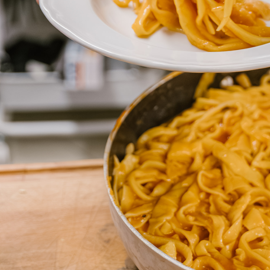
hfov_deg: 18.0
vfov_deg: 17.2
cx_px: 239
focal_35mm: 95
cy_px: -81
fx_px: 838
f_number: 2.8
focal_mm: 28
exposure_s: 1/160
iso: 2000
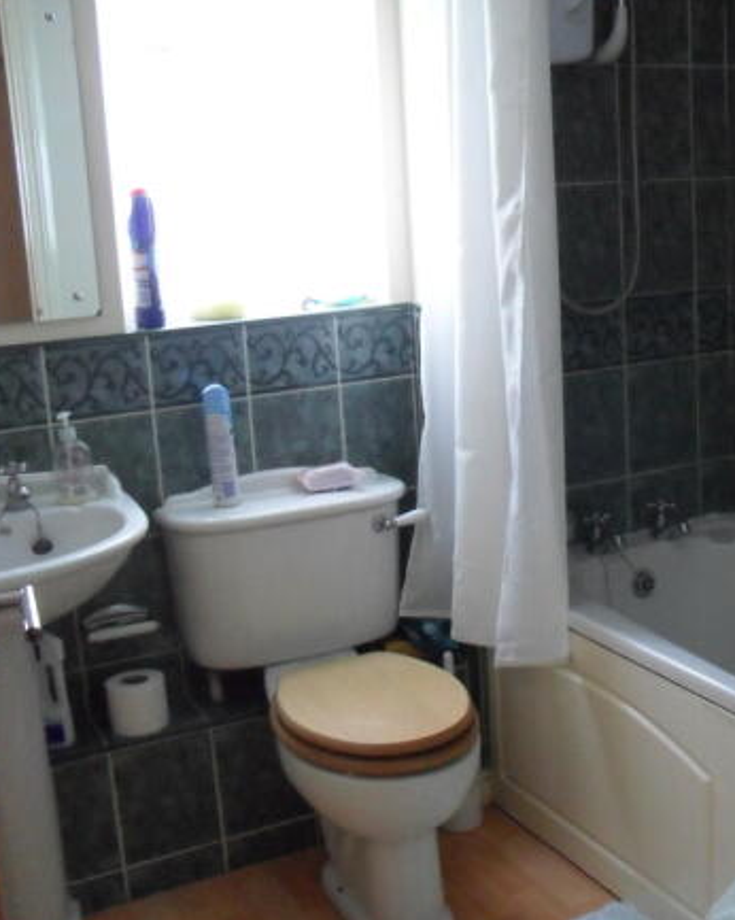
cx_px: 594
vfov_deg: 40.3
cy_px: 458
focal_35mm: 46
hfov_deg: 31.8
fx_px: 1252
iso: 320
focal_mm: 6.3
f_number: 3.2
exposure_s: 1/15
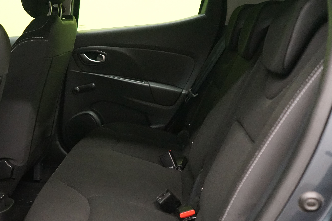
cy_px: 125
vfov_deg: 31.9
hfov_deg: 46.1
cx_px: 128
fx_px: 387
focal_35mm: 42
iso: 6400
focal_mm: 28
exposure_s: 1/50
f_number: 3.5
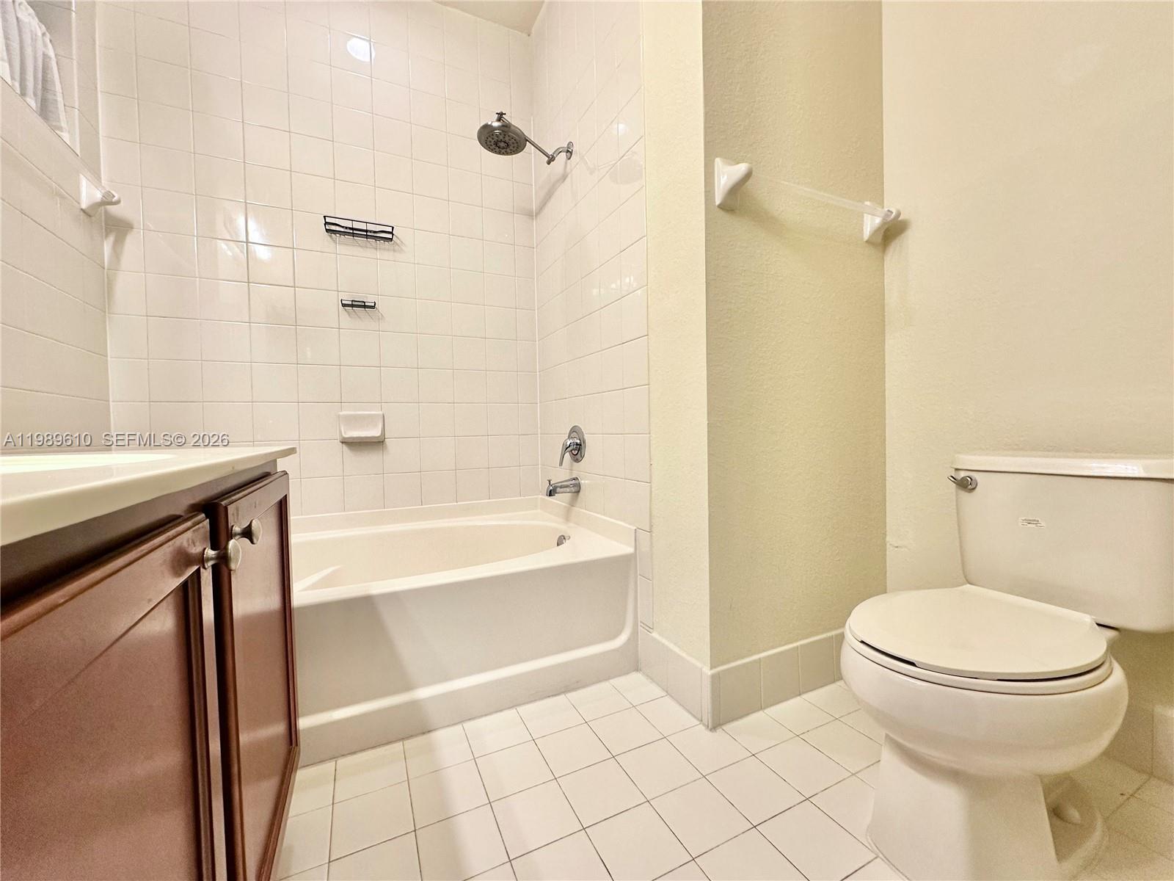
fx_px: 475
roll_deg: +0.4
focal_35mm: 14
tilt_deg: -3.0
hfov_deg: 102.1
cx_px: 587
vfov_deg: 85.7
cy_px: 440
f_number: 2.2
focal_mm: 2.22
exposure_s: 1/120
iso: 160
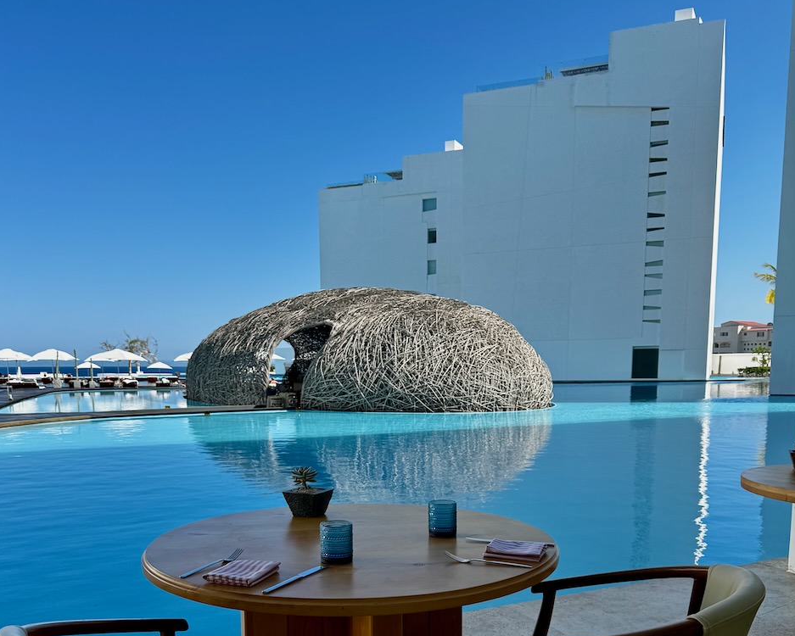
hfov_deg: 55.7
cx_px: 391
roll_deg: +0.7
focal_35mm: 32
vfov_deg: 44.5
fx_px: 753
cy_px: 466
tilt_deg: -8.0
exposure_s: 1/3802
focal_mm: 6.76
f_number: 1.78
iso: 80
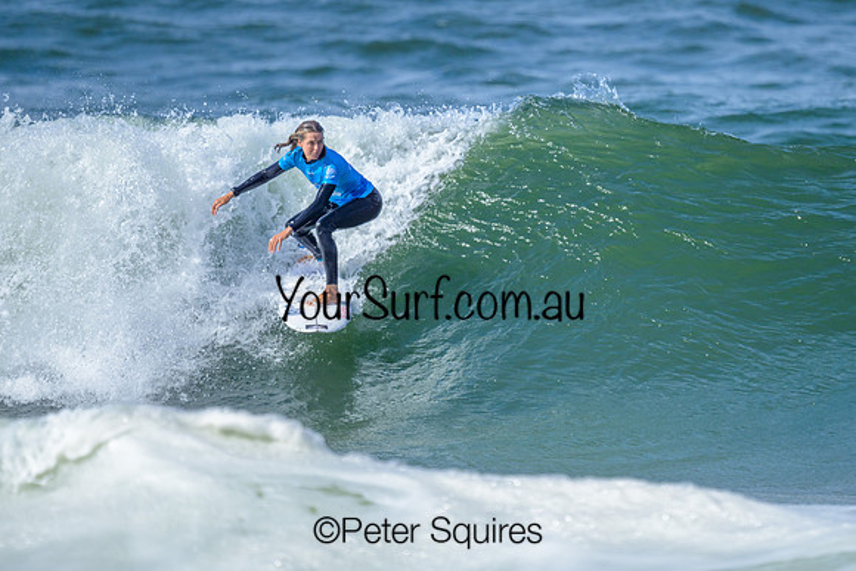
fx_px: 26161
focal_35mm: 1100
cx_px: 559
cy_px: 276
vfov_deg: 1.3
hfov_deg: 1.9
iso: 320
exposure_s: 1/2000
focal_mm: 800
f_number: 6.3
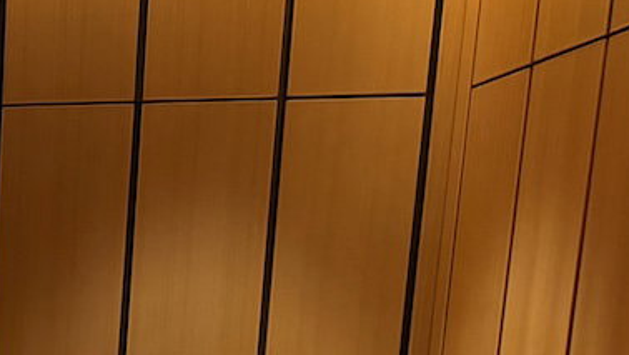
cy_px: 625
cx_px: -293
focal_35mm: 83
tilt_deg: -13.0
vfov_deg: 13.2
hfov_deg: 21.7
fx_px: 1385
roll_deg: +1.1
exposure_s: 1/40
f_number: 1.78
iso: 800
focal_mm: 6.76
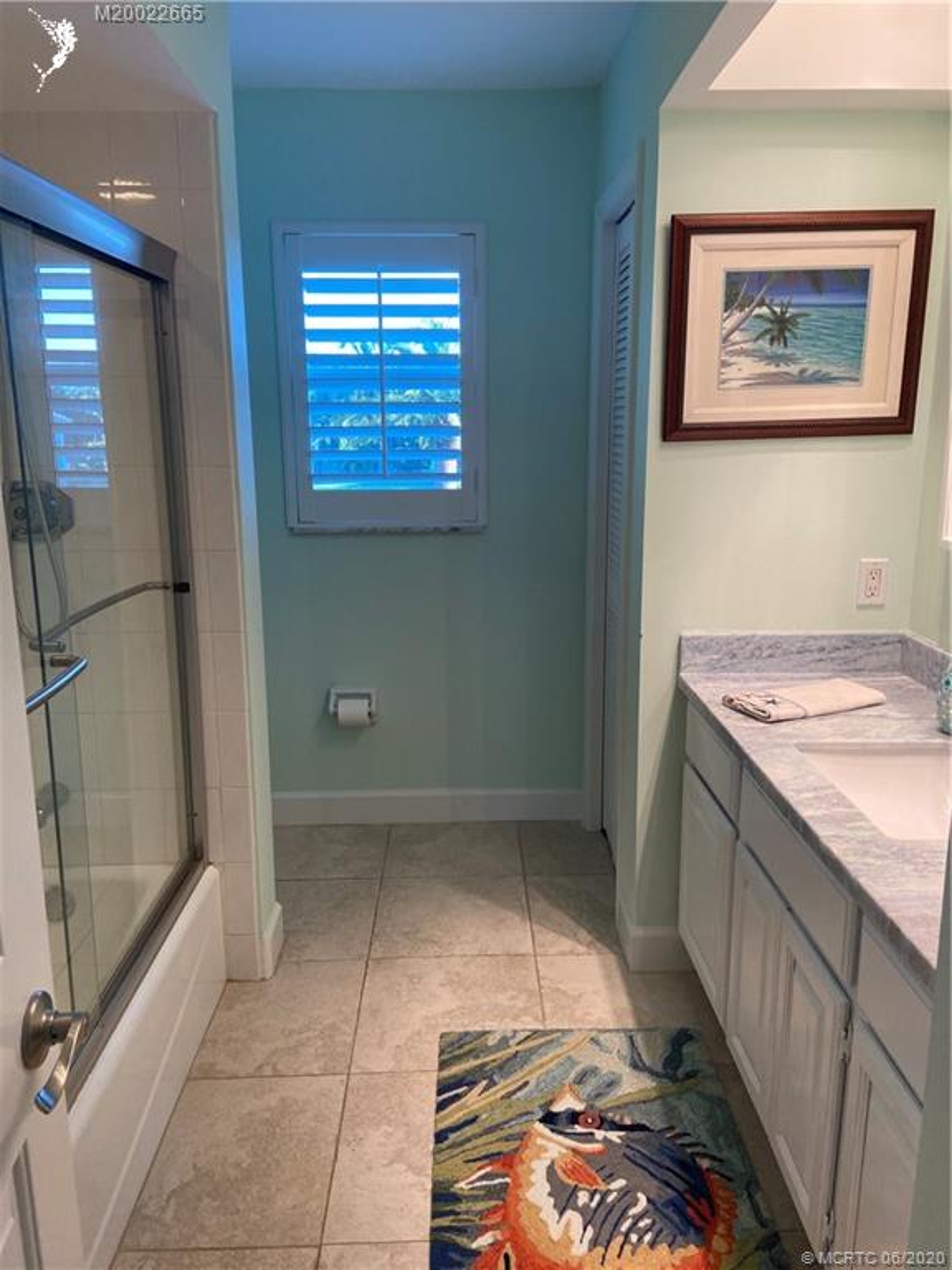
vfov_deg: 67.3
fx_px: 953
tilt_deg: -11.5
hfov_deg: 53.1
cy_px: 635
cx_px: 476
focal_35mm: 26
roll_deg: +0.2
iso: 125
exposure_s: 1/120
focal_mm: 4.25
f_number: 1.8
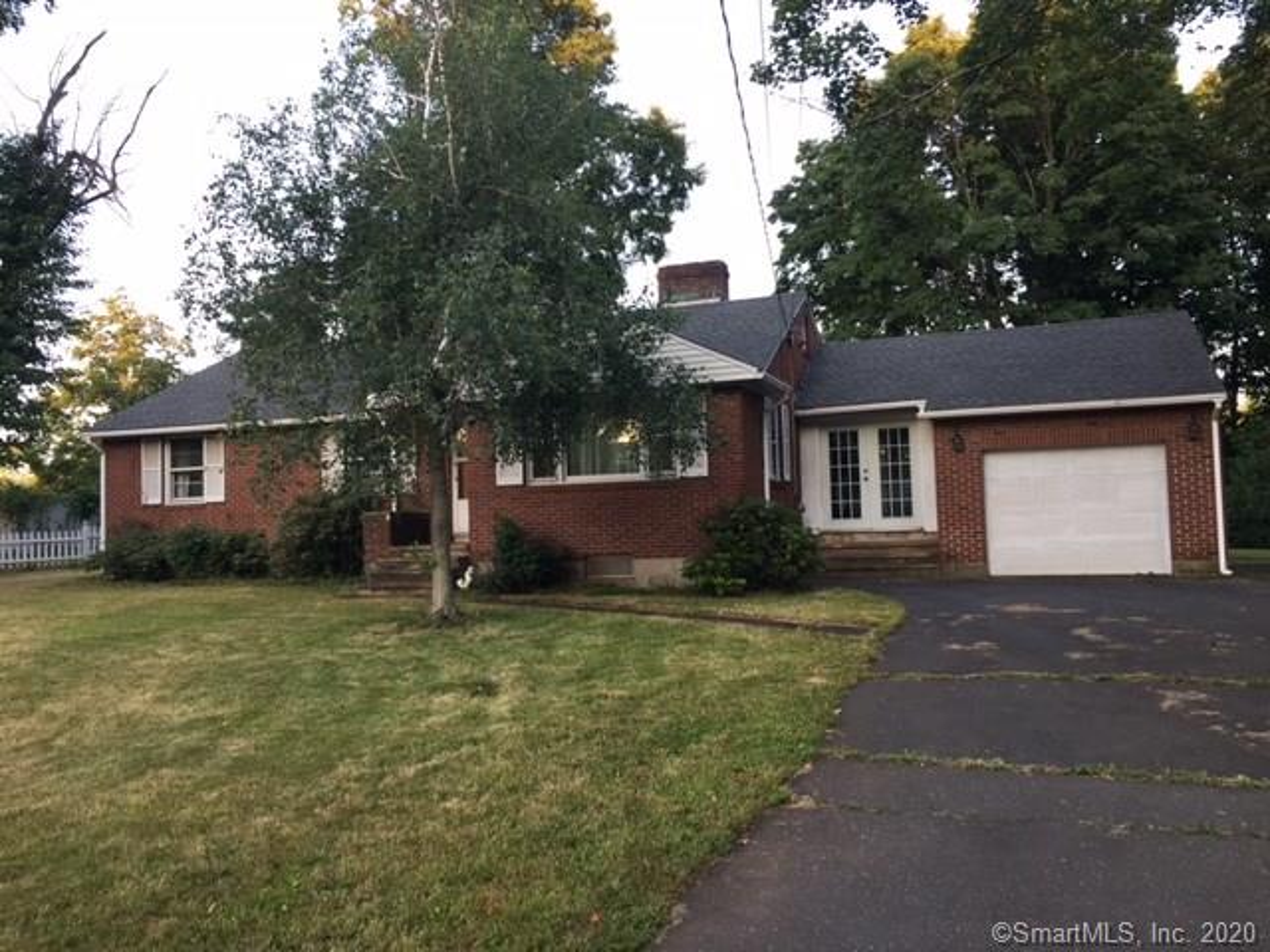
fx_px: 1064
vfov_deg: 48.2
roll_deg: +2.7
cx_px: 635
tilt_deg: +3.7
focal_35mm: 29
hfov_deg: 61.7
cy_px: 476
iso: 32
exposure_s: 1/60
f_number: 2.2
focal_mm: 4.15
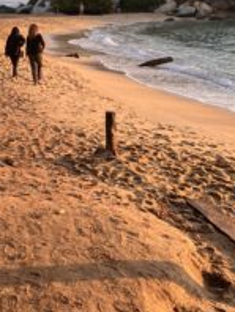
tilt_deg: -1.6
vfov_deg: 26.5
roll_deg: +0.3
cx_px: 114
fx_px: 632
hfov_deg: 21.1
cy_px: 12
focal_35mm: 70
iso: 50
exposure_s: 1/575
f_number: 1.5
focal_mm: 5.7
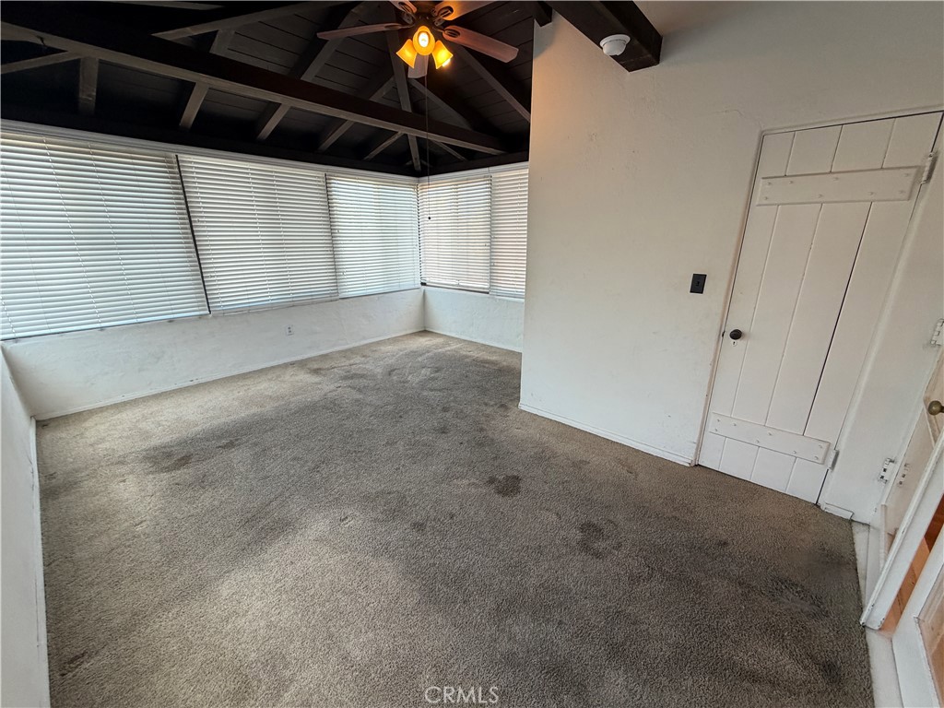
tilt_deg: -15.3
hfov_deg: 102.1
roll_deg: +0.5
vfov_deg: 85.7
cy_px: 354
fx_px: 382
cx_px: 472
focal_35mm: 14
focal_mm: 2.22
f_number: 2.2
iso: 160
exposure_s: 1/120
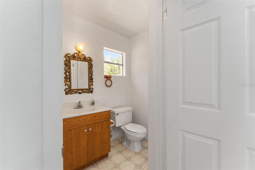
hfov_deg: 104.3
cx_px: 128
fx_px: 99
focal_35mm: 14
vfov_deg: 81.2
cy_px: 85
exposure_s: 1/20
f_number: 7.1
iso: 400
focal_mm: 14
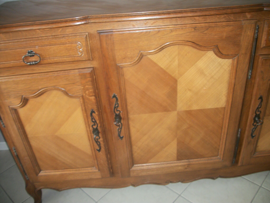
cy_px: 102
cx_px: 135
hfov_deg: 56.8
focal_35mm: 32
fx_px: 250
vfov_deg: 44.2
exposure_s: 1/30
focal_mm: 5.7
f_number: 2.9
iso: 80
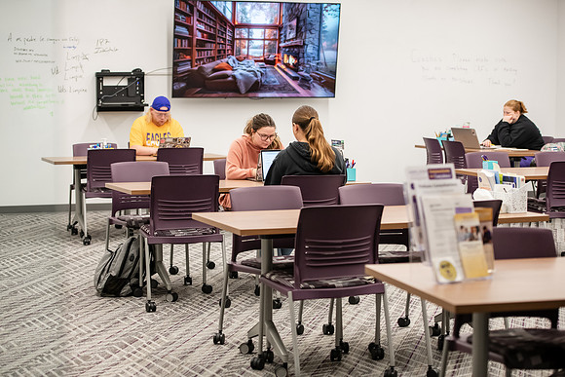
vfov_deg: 19.5
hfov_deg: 28.8
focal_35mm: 70
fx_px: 1099
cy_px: 188
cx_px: 282
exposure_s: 1/200
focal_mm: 70
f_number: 3.2
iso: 1250
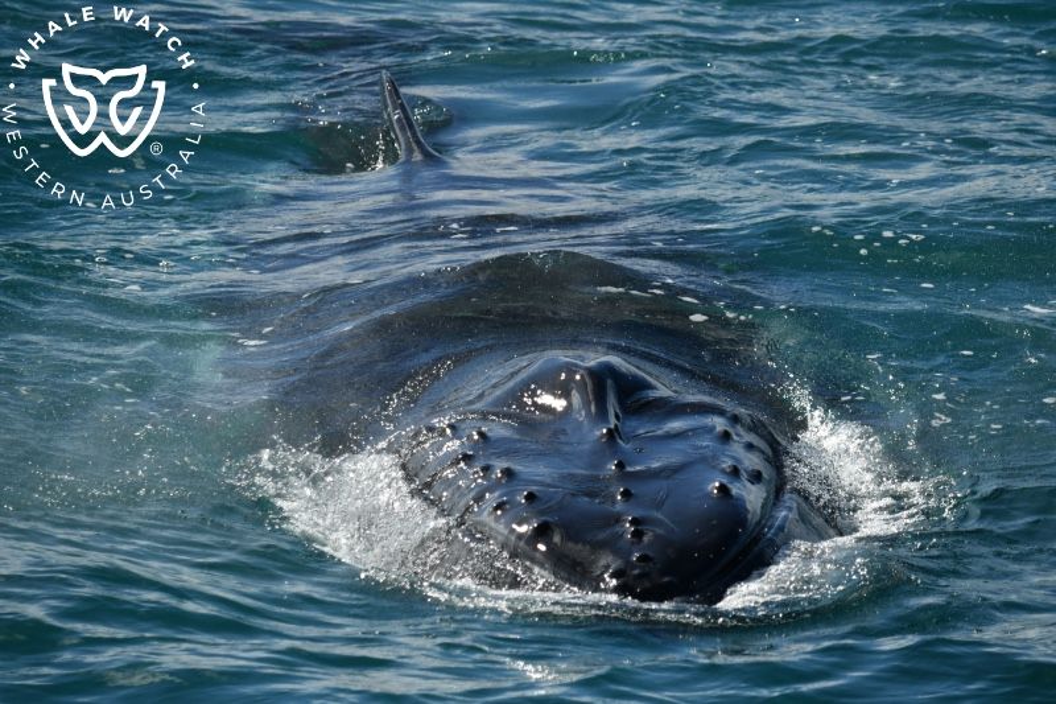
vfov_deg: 3.3
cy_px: 352
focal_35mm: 420
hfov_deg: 4.9
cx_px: 528
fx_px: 12317
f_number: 6
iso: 800
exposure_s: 1/8000
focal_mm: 420
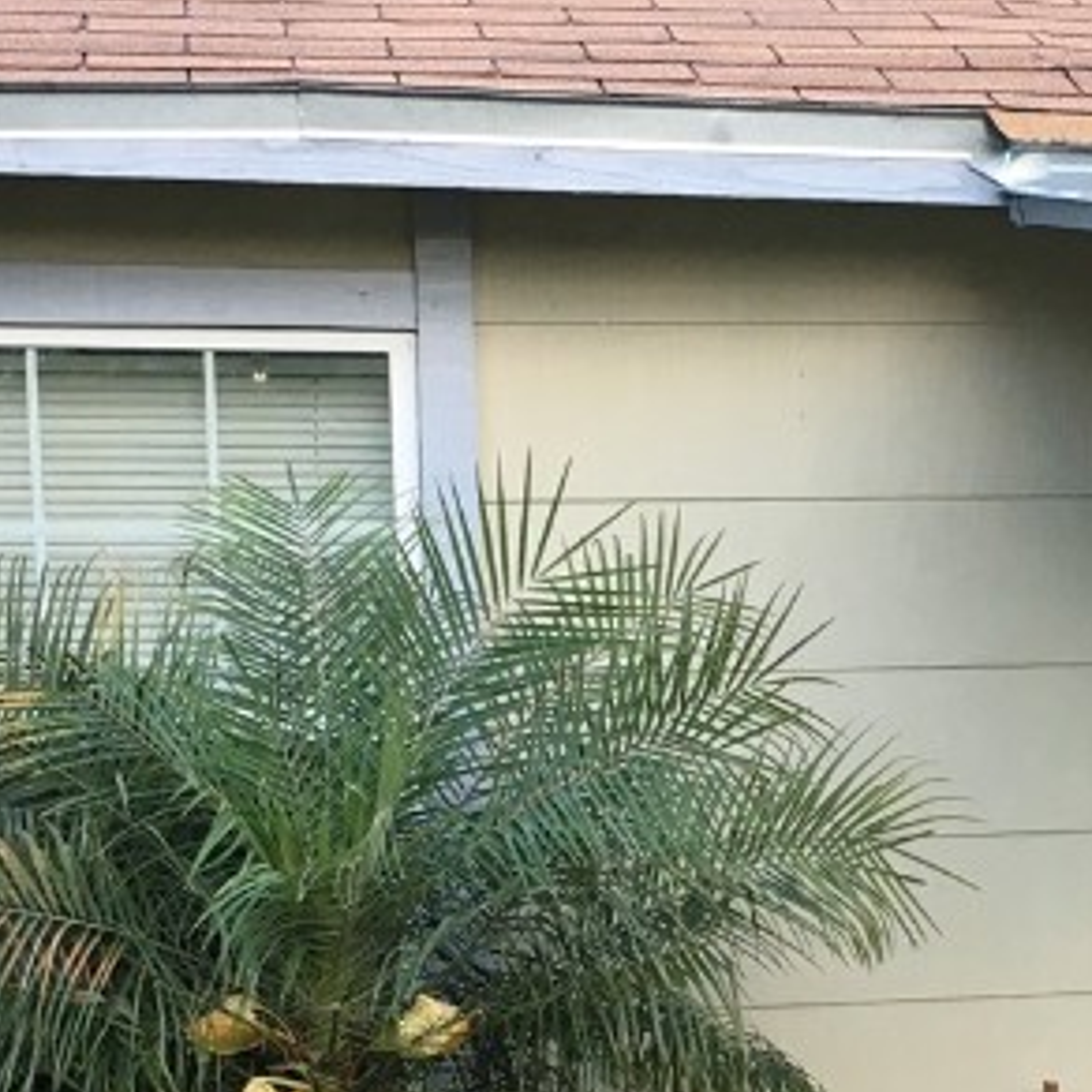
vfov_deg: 18.7
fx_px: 3212
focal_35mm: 90
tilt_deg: -8.3
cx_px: 987
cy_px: 1126
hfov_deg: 19.0
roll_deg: -0.2
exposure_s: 1/40
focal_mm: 4.15
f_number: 2.2
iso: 25
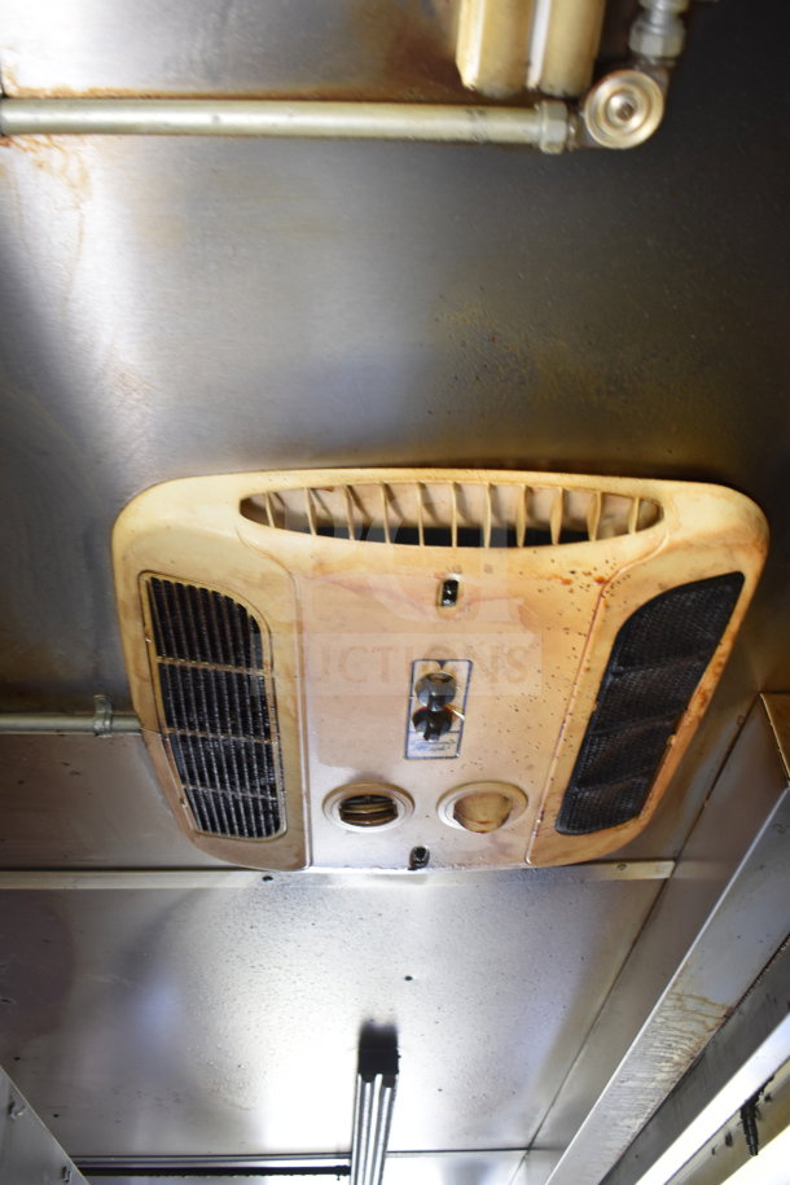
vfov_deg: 59.5
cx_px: 395
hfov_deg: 41.7
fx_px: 1037
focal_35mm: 32
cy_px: 592
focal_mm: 21
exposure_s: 1/30
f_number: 3.8
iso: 560
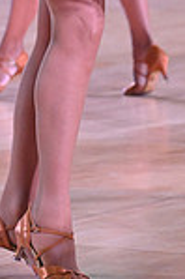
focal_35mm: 564
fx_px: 4357
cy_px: -131
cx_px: -44
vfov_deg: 3.6
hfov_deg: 2.4
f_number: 5
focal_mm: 145
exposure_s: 1/400
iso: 4000
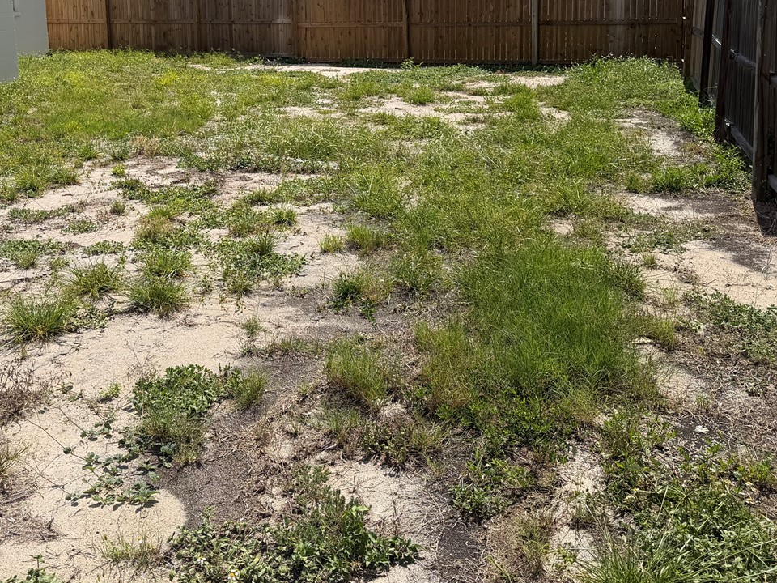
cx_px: 285
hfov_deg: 46.3
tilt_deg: -7.5
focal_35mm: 40
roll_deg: +2.5
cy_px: 109
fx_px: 898
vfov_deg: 34.7
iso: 80
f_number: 1.78
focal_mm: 6.76
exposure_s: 1/4673
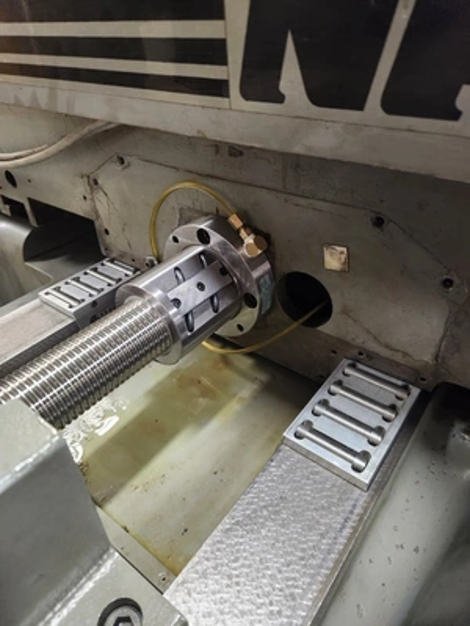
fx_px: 416
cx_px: 235
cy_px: 313
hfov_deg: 58.9
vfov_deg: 73.9
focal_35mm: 23
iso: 1000
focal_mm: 5.4
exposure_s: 1/120
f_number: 1.8
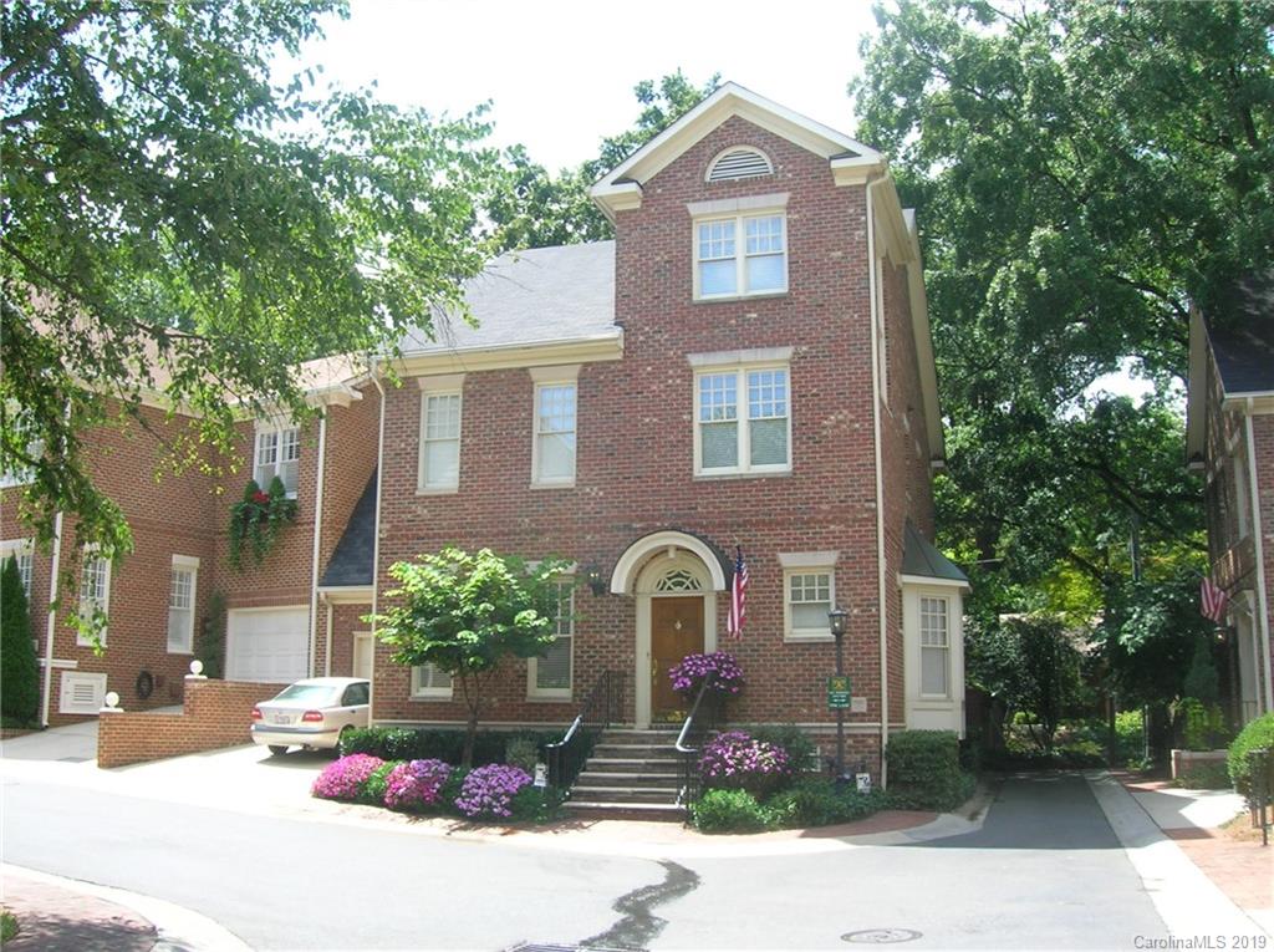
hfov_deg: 54.0
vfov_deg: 41.7
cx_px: 637
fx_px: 1250
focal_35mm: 34
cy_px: 476
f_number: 4.9
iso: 50
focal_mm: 5.7
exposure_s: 1/111
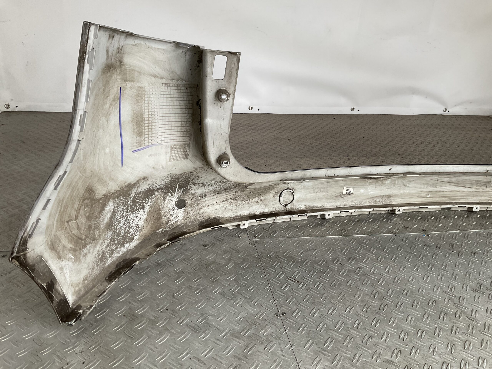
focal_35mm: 29
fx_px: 412
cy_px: 184
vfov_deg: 48.2
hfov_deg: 61.7
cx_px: 246
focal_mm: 3
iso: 50
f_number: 1.8
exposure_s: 1/60
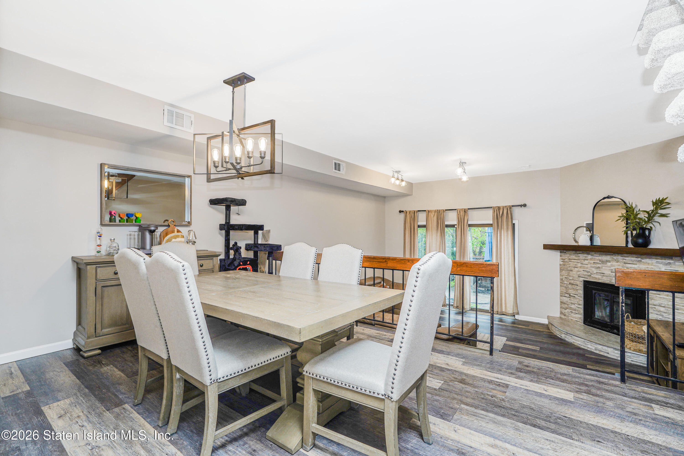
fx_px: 304
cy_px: 228
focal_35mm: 16
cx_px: 342
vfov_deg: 73.7
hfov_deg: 96.7
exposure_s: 1/40
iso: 64
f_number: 4.5
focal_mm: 16
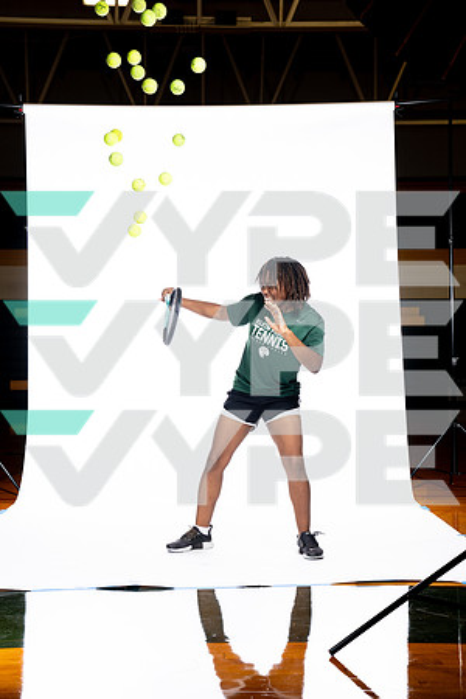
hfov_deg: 24.6
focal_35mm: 55
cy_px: 350
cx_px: 233
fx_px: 1068
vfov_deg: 36.2
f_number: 5.6
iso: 400
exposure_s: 1/250
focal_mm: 55
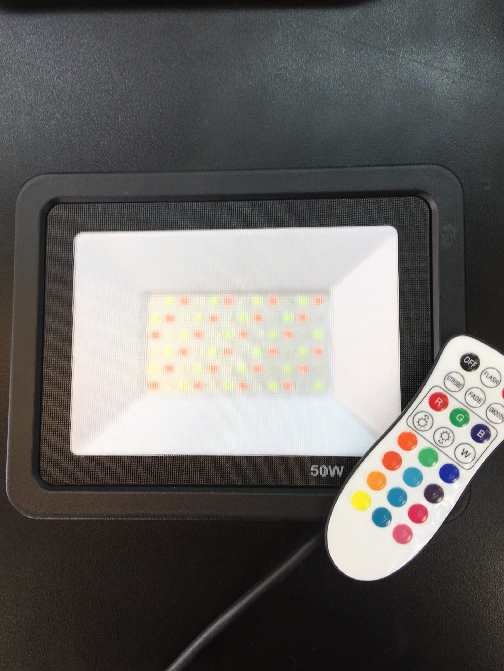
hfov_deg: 48.2
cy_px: 336
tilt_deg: -85.9
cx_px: 252
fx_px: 563
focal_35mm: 29
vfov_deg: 61.7
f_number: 2.2
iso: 25
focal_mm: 4.15
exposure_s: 1/100
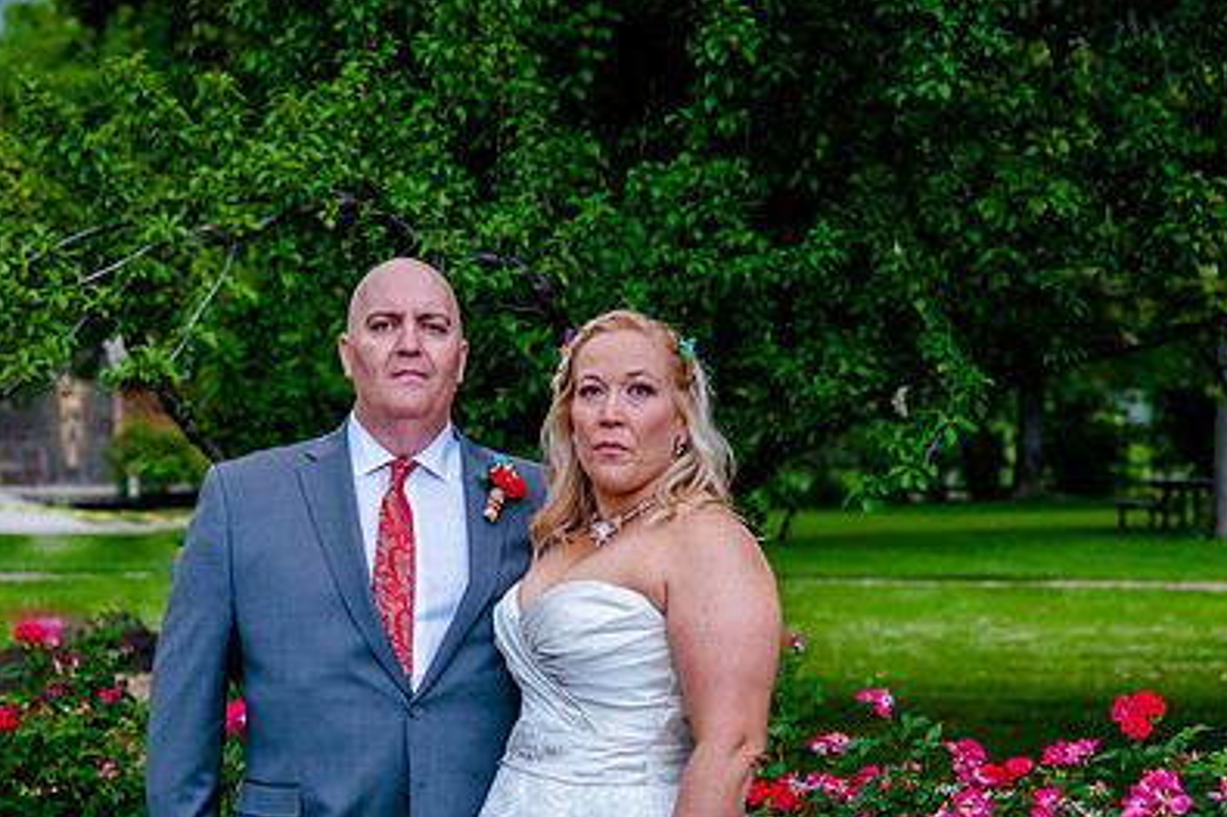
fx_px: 3509
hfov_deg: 19.8
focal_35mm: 103
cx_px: 602
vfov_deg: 13.3
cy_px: 527
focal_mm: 65
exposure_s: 1/125
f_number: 4
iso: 2000
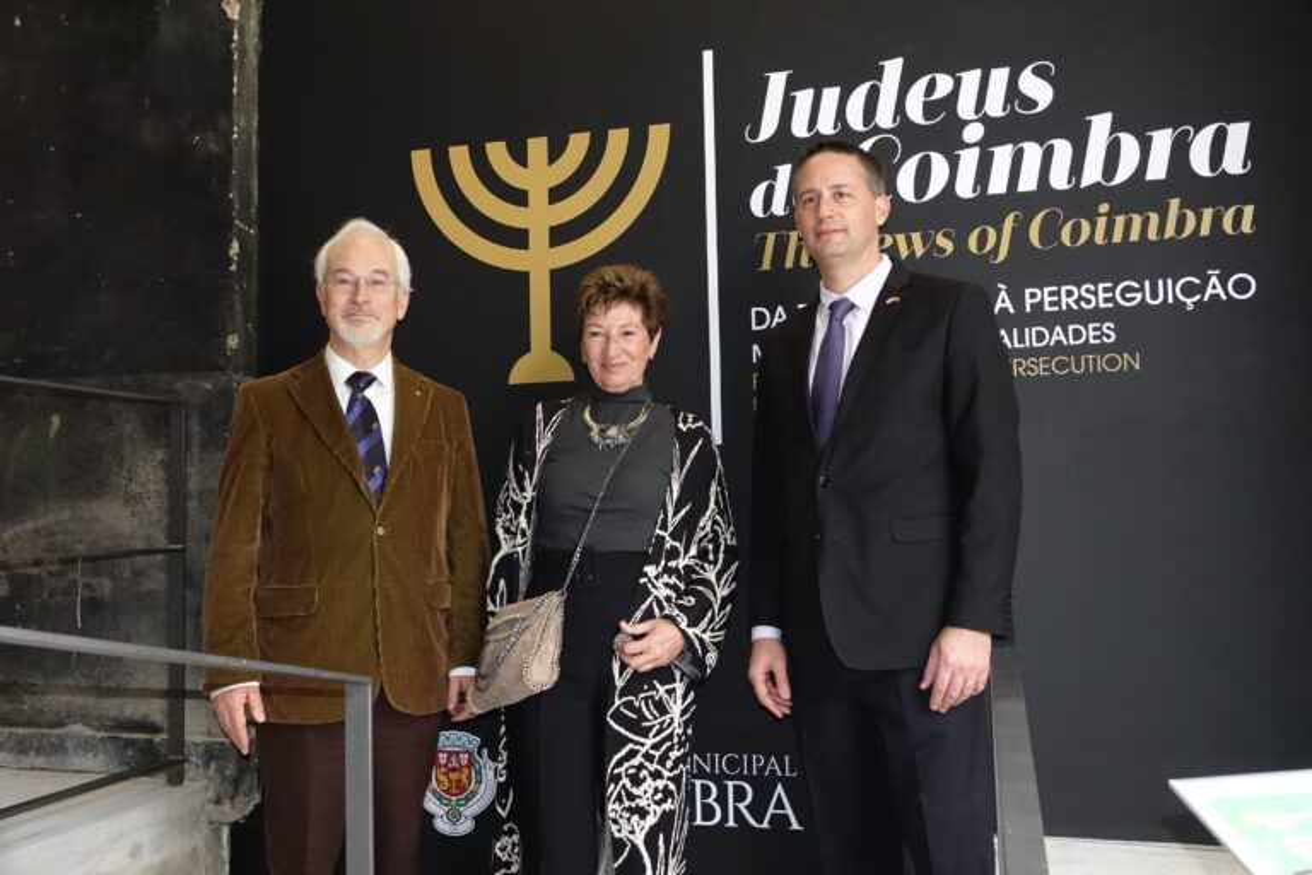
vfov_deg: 42.3
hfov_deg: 60.3
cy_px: 438
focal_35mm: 31
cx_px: 656
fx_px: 1130
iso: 2000
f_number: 2.8
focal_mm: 11.51
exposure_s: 1/160
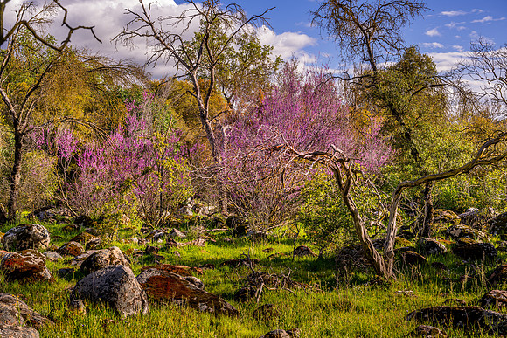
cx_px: 254
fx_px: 606
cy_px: 169
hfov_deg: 45.4
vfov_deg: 31.2
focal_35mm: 43
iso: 64
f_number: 9
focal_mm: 43
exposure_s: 1/25
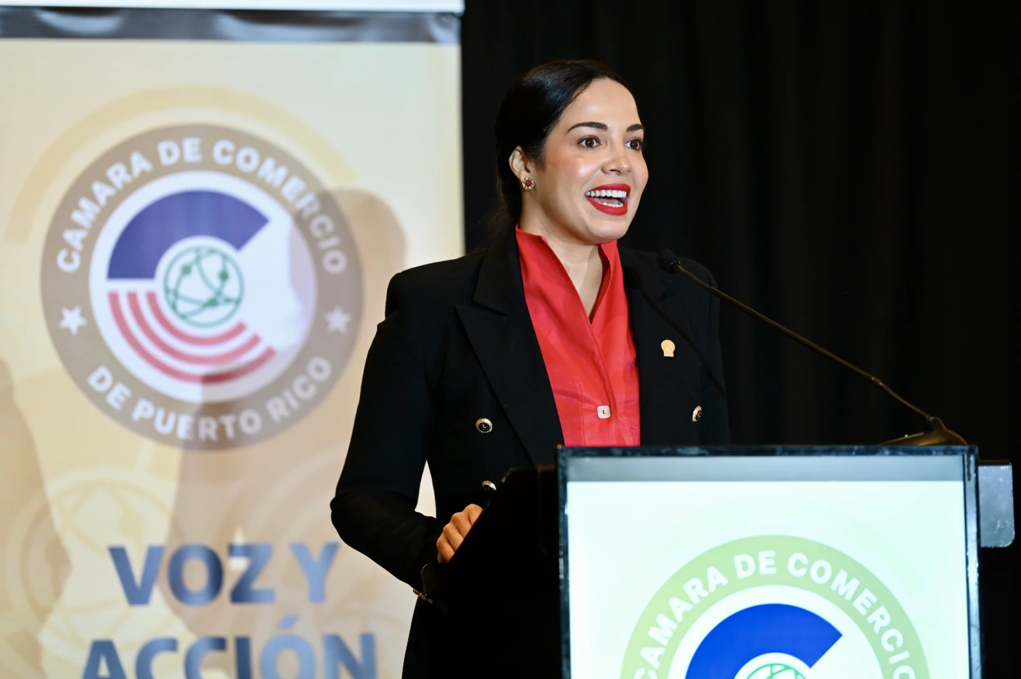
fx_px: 4818
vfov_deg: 8.1
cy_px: 340
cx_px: 510
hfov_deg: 12.1
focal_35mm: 170
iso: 2000
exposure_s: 1/160
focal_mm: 170
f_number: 3.2
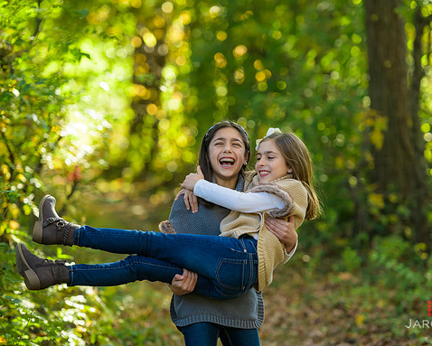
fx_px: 2111
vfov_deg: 9.4
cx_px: 230
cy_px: 173
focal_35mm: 165
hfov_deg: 11.7
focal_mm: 145
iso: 200
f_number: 3.2
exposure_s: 1/200
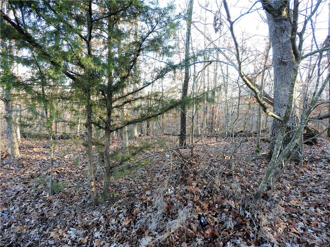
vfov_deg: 56.8
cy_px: 124
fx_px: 229
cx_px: 165
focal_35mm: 24
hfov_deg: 71.6
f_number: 3.3
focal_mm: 4.3
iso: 100
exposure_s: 1/60
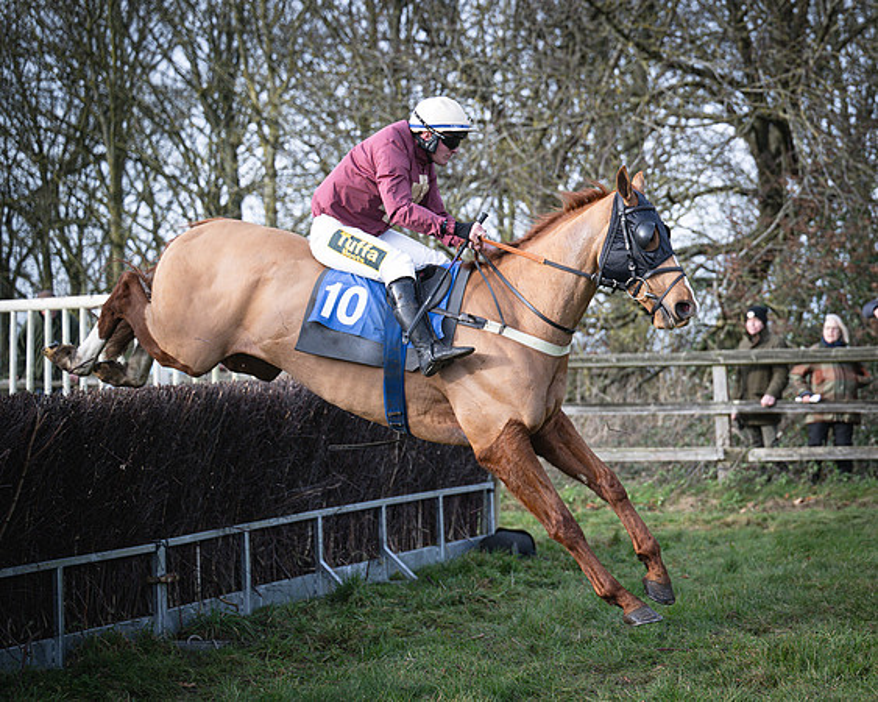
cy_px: 345
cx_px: 606
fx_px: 2373
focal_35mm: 91
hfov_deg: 20.9
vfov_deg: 16.8
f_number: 2.8
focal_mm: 70
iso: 400
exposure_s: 1/2000
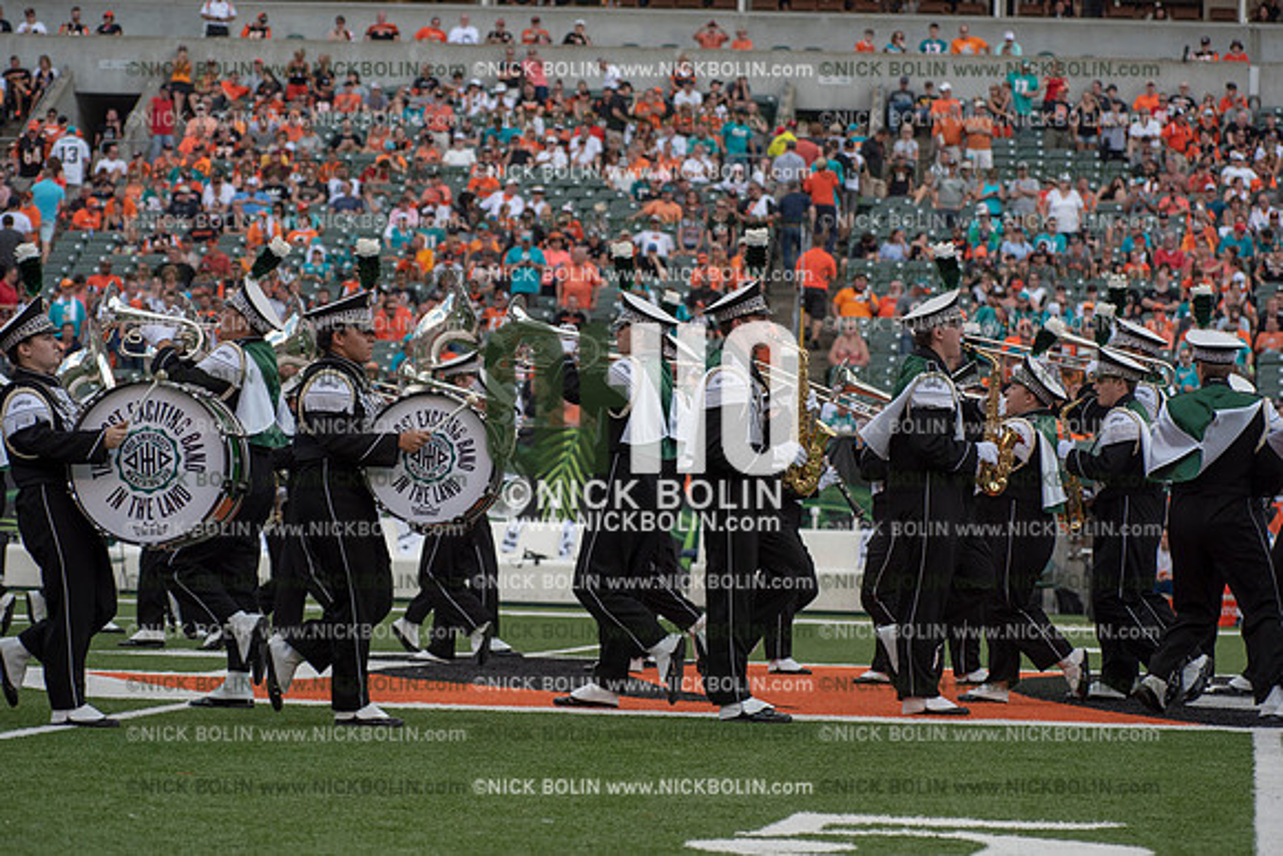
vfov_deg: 9.8
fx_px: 4990
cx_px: 642
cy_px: 428
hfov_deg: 14.7
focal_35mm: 140
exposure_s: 1/1250
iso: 400
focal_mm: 140
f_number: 5.6
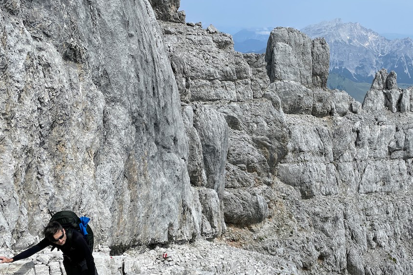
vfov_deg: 35.0
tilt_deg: -17.9
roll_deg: -3.0
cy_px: 161
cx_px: 278
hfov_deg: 49.8
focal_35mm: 38
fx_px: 436
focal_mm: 4.2
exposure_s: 1/5291
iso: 32
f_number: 1.6
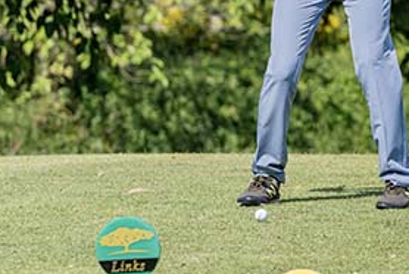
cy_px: -60
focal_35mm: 431
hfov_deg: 4.7
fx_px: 4902
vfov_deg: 3.2
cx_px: 590
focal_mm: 125
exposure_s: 1/5000
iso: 560
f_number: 4.5
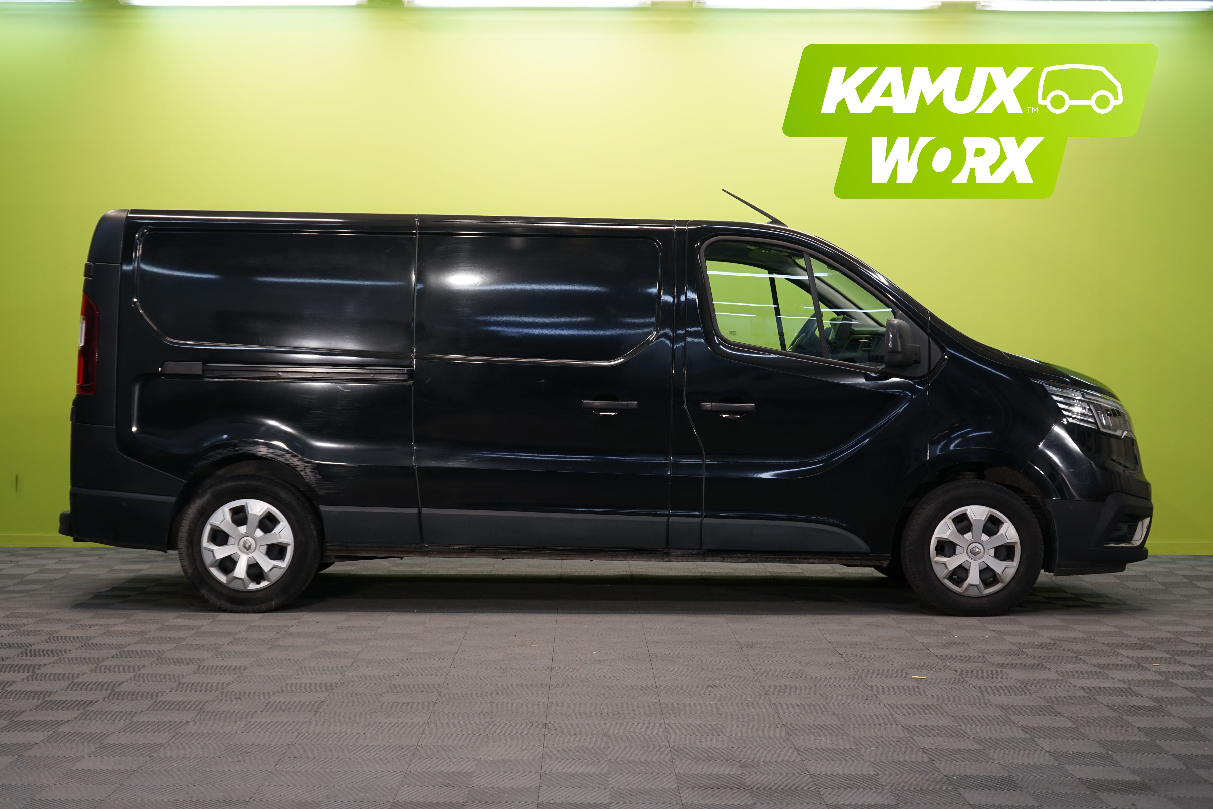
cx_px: 606
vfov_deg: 24.2
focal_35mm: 56
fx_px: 1887
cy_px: 404
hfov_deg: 35.6
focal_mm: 56
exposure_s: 1/25
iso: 250
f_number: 5
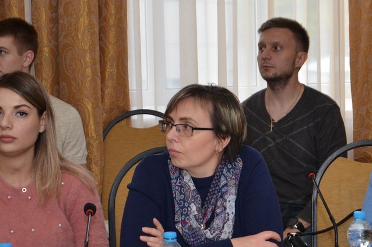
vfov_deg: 10.2
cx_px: 289
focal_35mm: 134
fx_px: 1382
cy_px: 151
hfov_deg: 15.2
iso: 800
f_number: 4.8
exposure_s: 1/250
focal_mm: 42
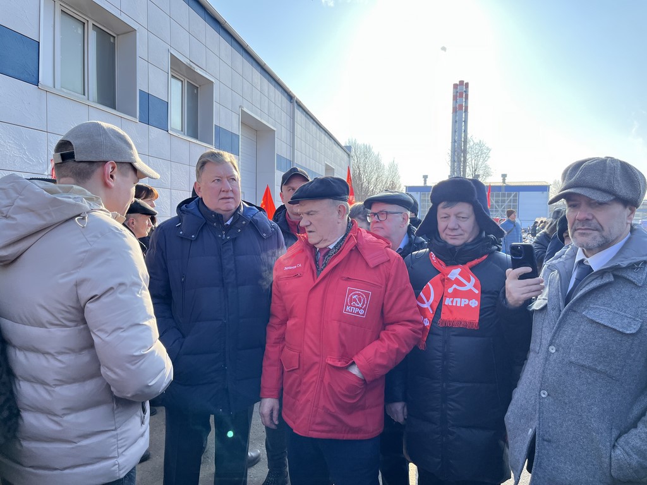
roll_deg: -0.7
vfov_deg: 53.1
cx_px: 324
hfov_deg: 67.3
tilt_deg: -4.0
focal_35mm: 26
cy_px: 242
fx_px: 486
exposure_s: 1/1252
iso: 50
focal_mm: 5.1
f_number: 1.6
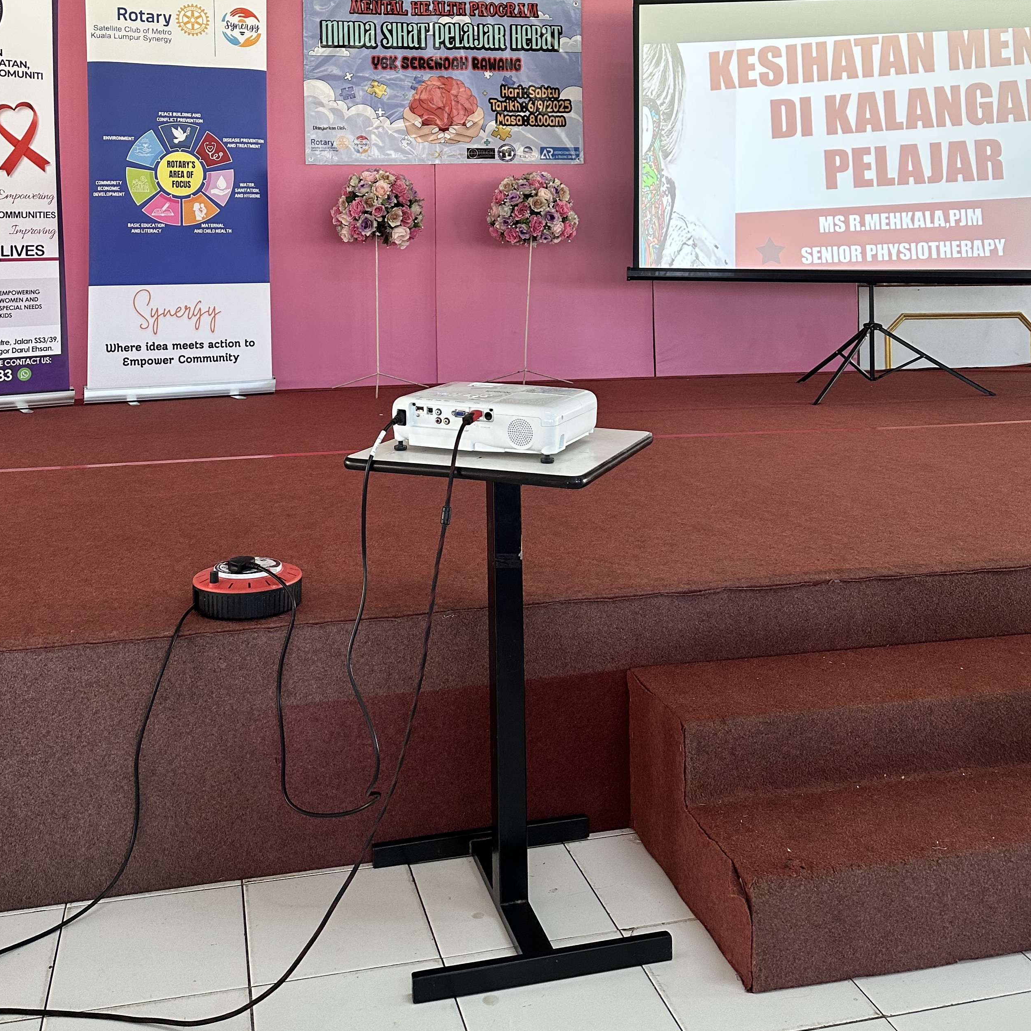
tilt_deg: +1.2
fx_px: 1146
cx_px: 477
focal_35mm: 34
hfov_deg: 48.4
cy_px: 230
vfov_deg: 46.3
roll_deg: -0.3
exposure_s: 1/121
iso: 200
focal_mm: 6.86
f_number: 1.78
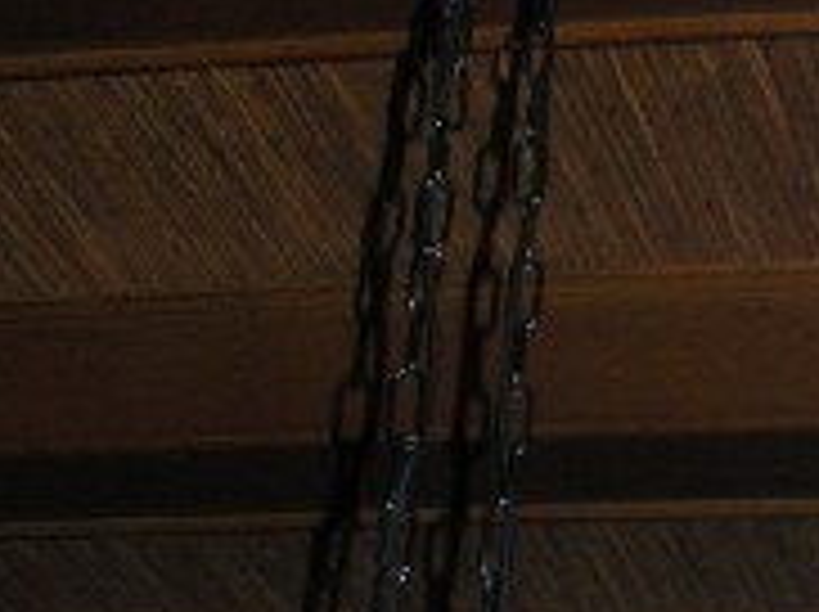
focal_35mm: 154
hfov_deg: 12.6
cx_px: 900
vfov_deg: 9.1
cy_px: 1138
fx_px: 3639
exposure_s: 1/60.1
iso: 50
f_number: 2.8
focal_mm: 8.9
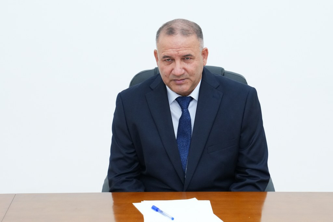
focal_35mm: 105
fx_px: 971
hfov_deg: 19.5
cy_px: 111
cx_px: 166
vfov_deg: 13.0
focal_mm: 70
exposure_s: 1/200
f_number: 4
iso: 2000
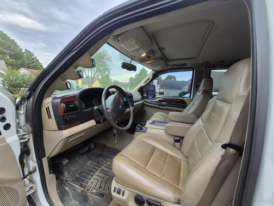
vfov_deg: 89.9
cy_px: 103
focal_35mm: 13
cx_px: 137
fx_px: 103
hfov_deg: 106.2
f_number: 2.2
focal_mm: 1.74
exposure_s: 1/60
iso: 125
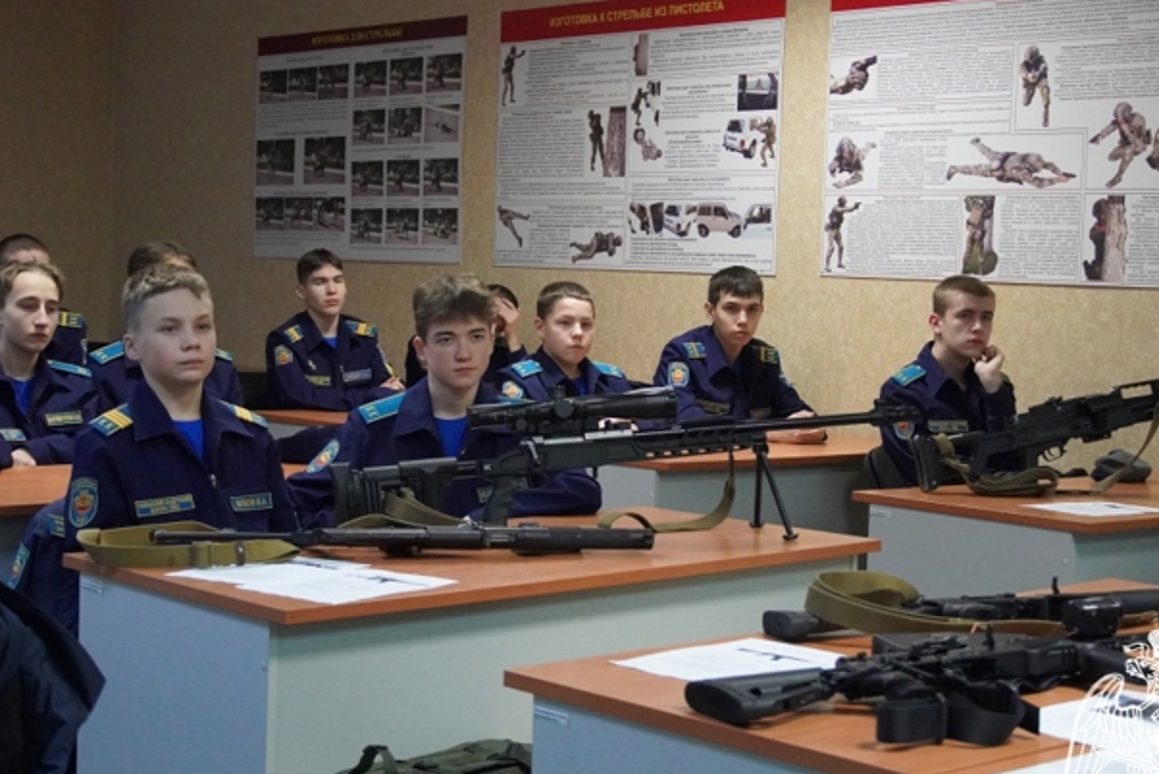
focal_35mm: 62
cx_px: 582
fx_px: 1985
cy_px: 366
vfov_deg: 22.1
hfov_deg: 32.6
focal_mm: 33
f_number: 4.5
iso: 6400
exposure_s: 1/160
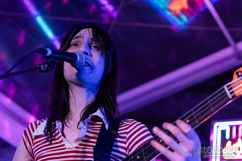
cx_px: 98
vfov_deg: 16.4
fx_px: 561
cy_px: 65
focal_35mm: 83
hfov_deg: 24.3
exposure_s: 1/250
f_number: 3.5
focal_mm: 70
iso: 2000
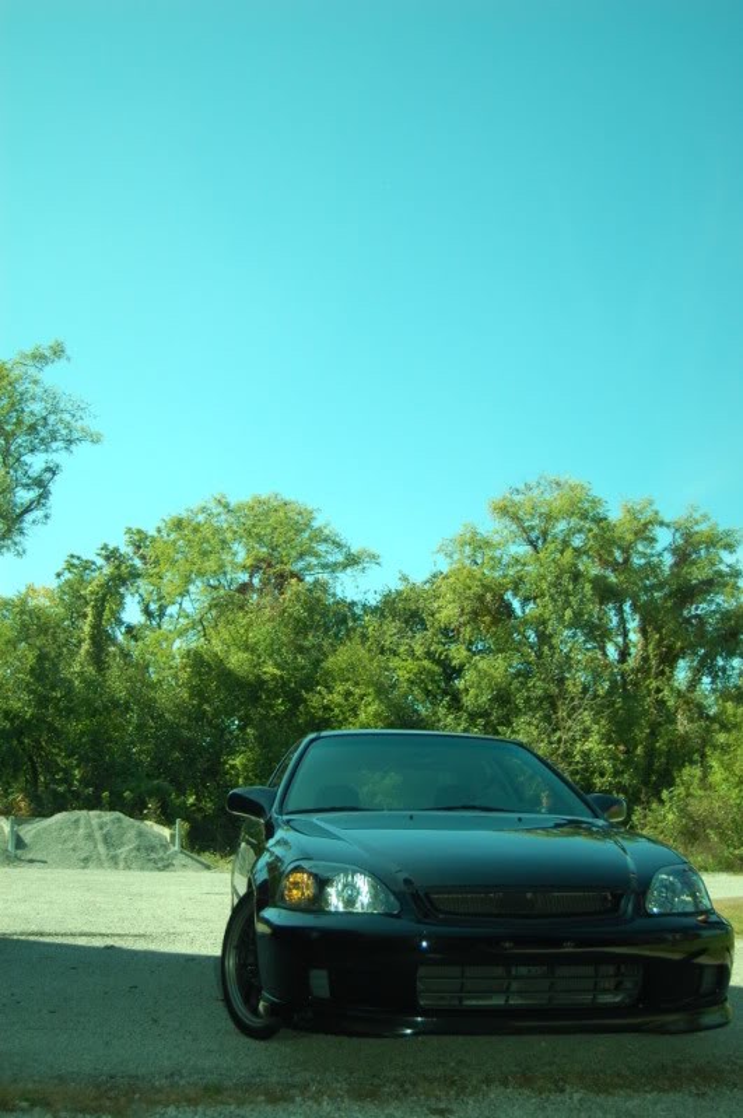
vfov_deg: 53.2
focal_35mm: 36
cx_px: 372
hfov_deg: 36.8
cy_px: 559
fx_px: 1117
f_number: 4
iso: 400
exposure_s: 1/250
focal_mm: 24
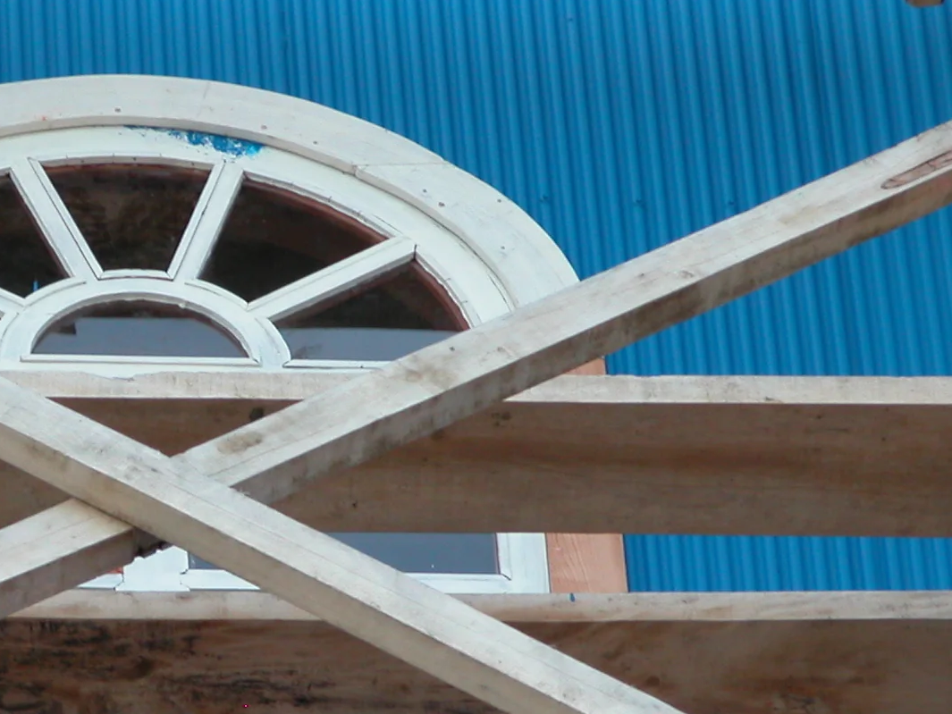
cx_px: 40
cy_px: 539
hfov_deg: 3.7
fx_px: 14743
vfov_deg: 2.8
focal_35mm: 536
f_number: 4.6
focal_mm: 56.7
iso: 100
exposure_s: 1/185
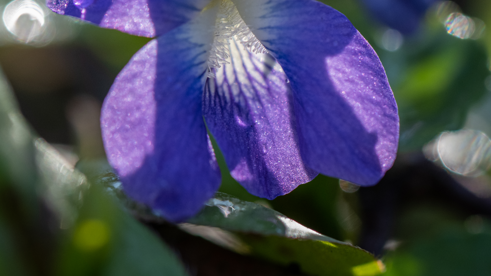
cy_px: 41
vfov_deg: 6.5
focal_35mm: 186
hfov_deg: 11.6
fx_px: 2422
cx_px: 229
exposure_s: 1/200
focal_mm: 105
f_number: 8
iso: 800
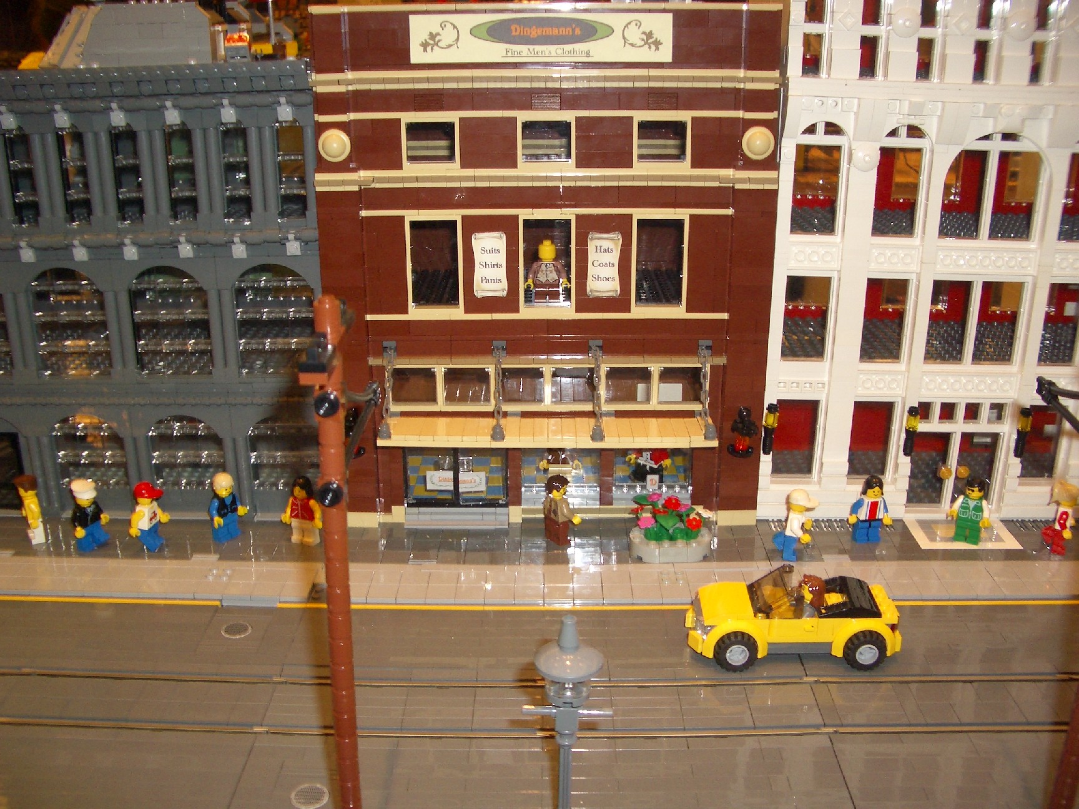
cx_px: 540
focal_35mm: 35
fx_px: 1091
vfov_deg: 40.7
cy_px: 404
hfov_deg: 52.6
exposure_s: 1/60
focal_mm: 5.8
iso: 100
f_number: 2.6
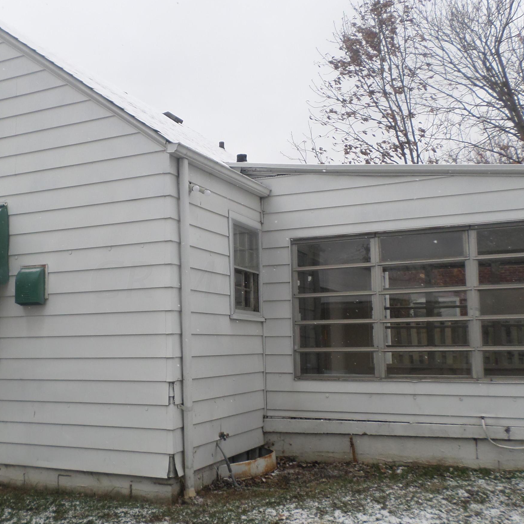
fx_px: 651
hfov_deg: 43.3
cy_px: 279
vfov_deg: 43.8
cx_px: 179
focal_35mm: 38
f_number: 2.5
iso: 80
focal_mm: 4.5
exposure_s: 1/350
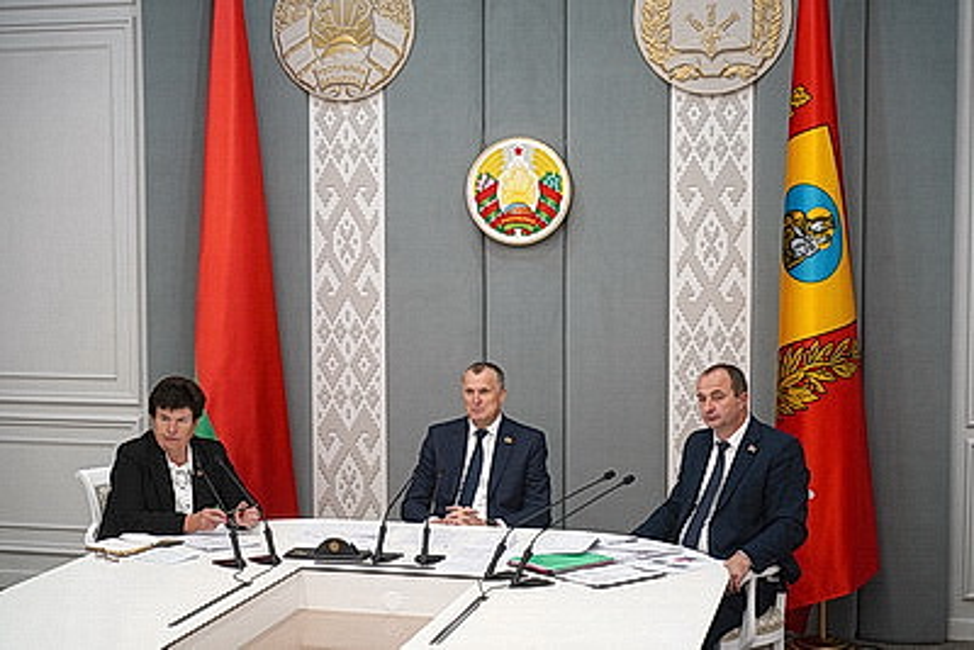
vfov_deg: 27.5
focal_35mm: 49
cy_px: 325
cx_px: 487
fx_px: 1326
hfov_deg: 40.3
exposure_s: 1/125
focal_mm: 49
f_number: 3.5
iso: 640
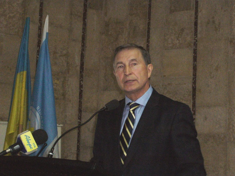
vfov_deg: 14.4
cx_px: 118
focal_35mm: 103
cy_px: 88
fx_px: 699
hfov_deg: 19.1
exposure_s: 1/30
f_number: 4.9
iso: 400
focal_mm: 17
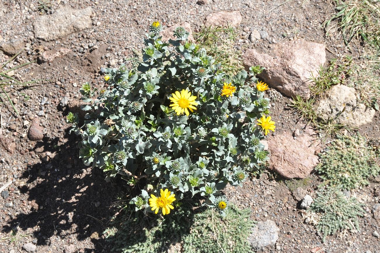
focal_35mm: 98
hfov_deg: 20.9
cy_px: 126
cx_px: 190
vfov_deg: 14.0
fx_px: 1028
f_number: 10
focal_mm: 65
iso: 800
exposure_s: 1/800
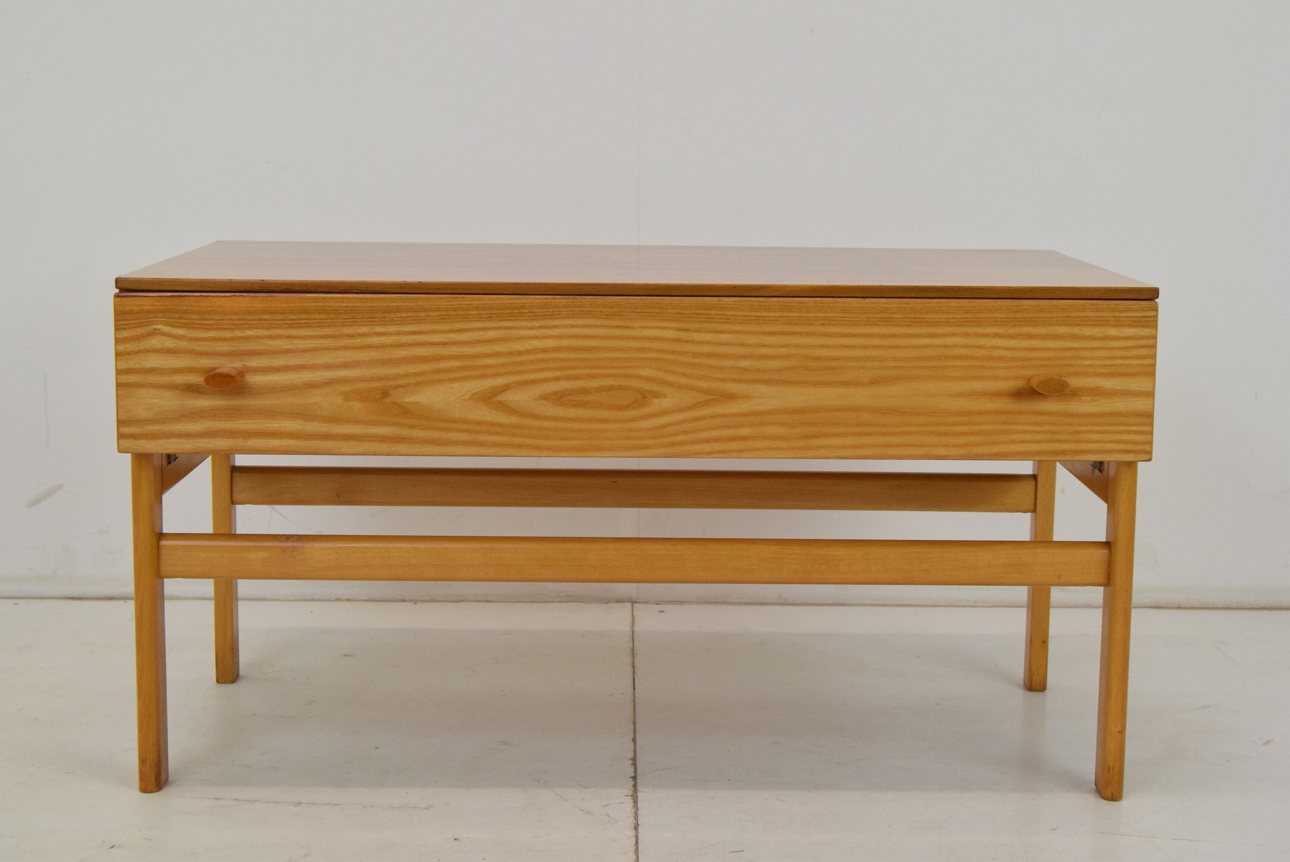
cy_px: 431
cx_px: 645
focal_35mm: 57
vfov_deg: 23.8
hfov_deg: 35.0
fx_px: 2044
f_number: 8
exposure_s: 1/250
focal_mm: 38
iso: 1600
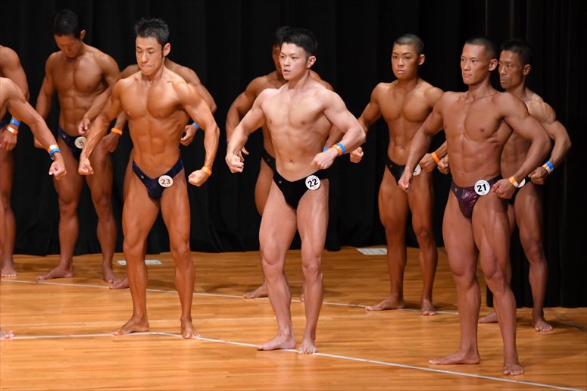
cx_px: 294
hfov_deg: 7.6
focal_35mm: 270
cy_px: 196
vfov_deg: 5.1
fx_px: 4400
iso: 5000
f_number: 5.6
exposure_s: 1/400
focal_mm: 180
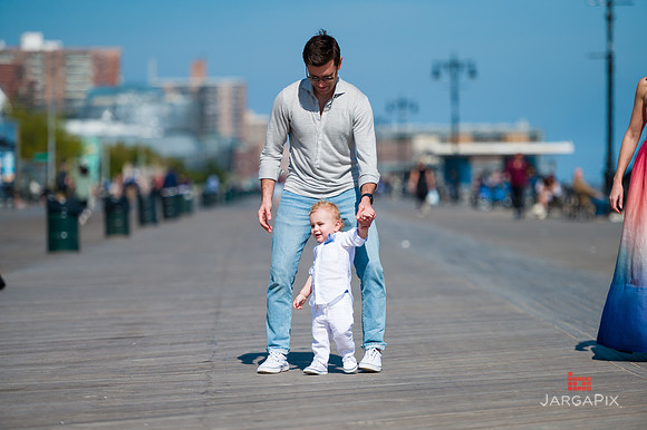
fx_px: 3143
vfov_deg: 7.8
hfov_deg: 11.8
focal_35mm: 175
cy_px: 215
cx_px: 324
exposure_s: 1/6400
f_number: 3.2
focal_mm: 175
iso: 200
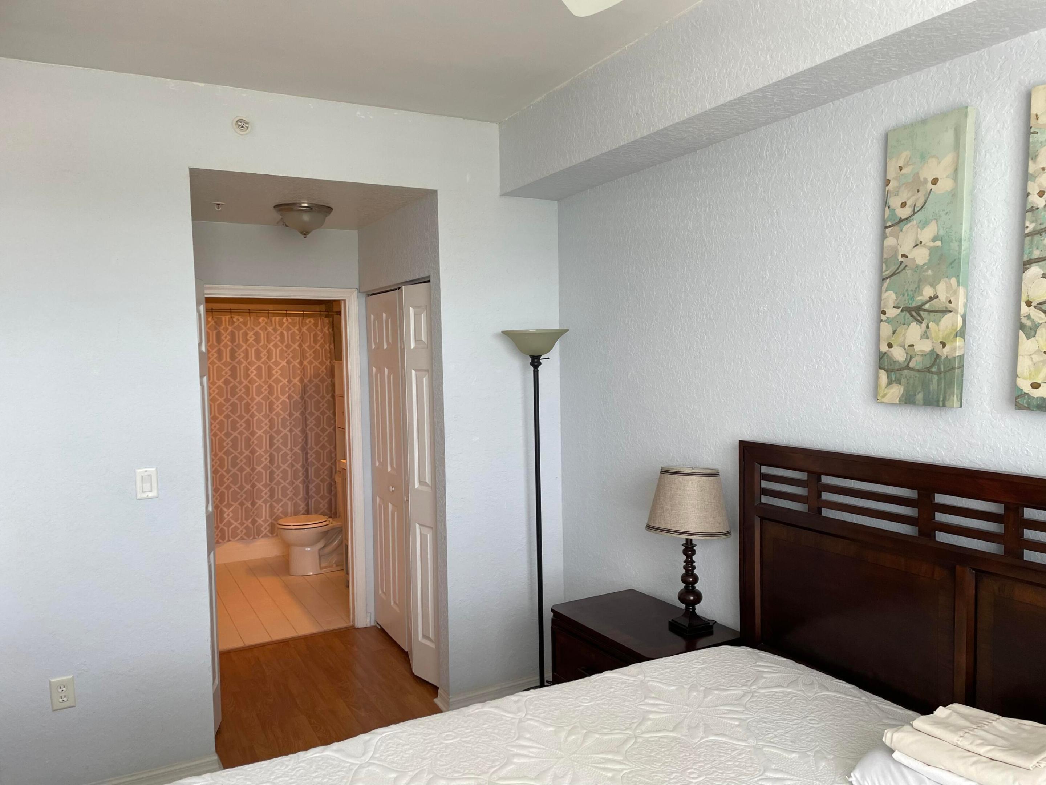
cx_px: 523
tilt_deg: -3.0
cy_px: 392
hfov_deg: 67.3
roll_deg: +1.2
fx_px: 786
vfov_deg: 53.1
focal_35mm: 26
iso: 80
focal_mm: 4.2
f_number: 1.6
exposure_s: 1/121
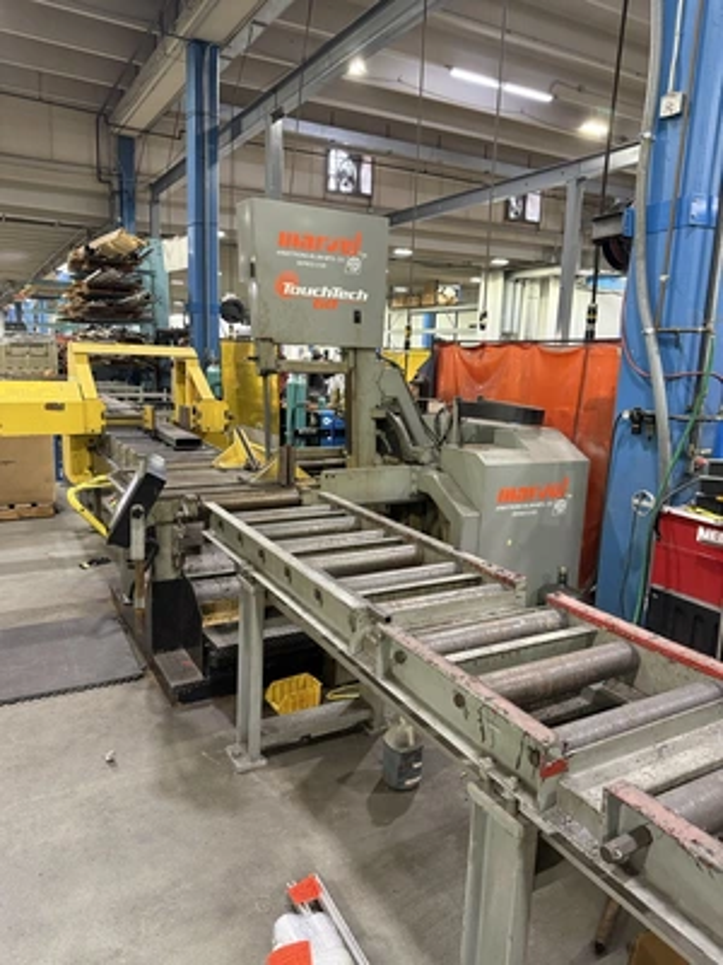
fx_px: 668
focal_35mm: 24
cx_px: 362
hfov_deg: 56.8
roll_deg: -2.3
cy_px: 482
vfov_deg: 71.6
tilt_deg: -10.6
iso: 500
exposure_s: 1/60
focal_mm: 6.76
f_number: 1.78
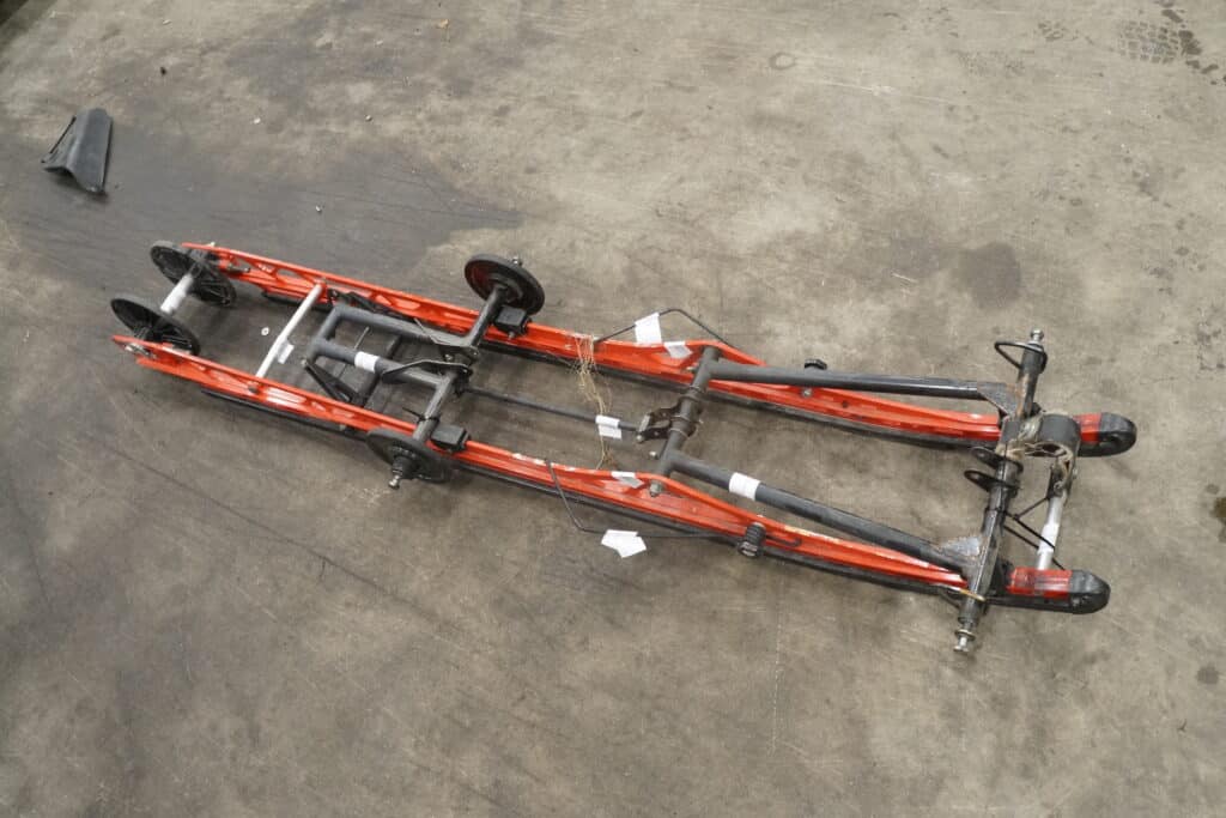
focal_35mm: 27
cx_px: 613
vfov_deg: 47.9
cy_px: 409
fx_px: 920
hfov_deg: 67.4
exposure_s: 1/60
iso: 1250
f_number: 4.5
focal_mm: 18
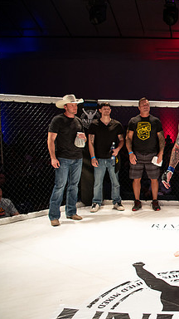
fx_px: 321
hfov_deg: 26.3
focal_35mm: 38
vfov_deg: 52.8
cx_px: 236
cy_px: 159
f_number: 2.8
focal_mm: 24
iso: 500
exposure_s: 1/1000
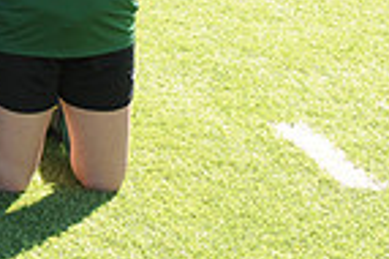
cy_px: -166
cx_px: -386
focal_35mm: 195
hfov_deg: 9.8
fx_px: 2105
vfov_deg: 6.9
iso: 400
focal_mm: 48
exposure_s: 1/125
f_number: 10
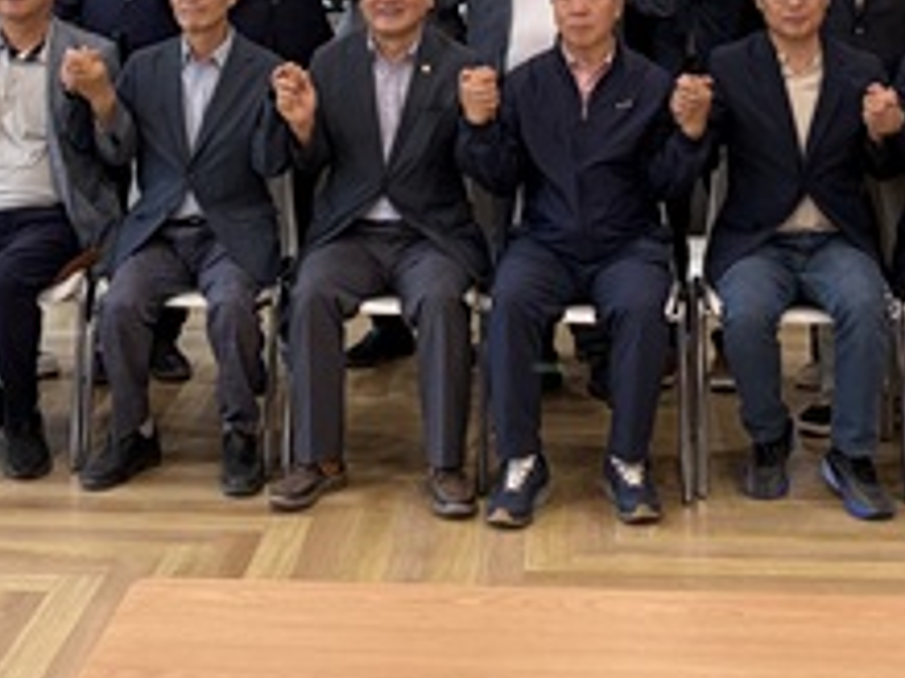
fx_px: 2012
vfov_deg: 18.0
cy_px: -172
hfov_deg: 25.3
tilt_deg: +0.1
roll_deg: +1.4
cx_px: 401
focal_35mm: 77
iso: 100
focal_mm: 5.96
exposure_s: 1/120
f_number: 1.6
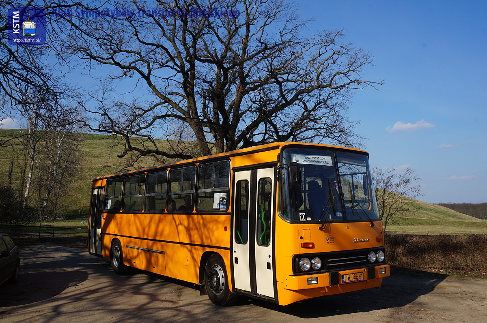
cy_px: 162
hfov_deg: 57.3
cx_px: 244
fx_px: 446
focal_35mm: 33
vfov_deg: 39.9
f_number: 16
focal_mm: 22
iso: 200
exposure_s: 1/200
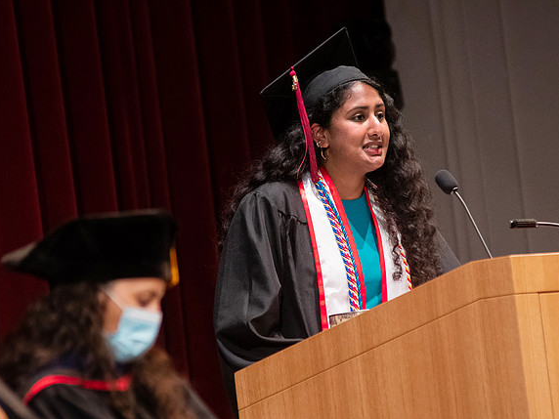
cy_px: 238
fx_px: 5975
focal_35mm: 370
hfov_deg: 5.4
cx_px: 319
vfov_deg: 4.0
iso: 1600
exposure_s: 1/200
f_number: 3.5
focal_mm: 200
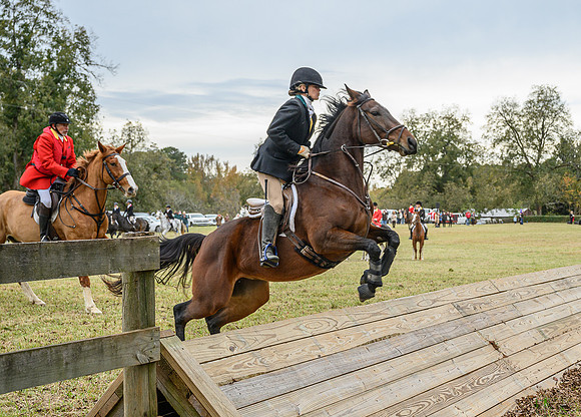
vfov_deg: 22.6
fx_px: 1034
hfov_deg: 30.8
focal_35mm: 63
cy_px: 291
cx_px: 445
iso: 400
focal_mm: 41
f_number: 5
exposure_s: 1/640
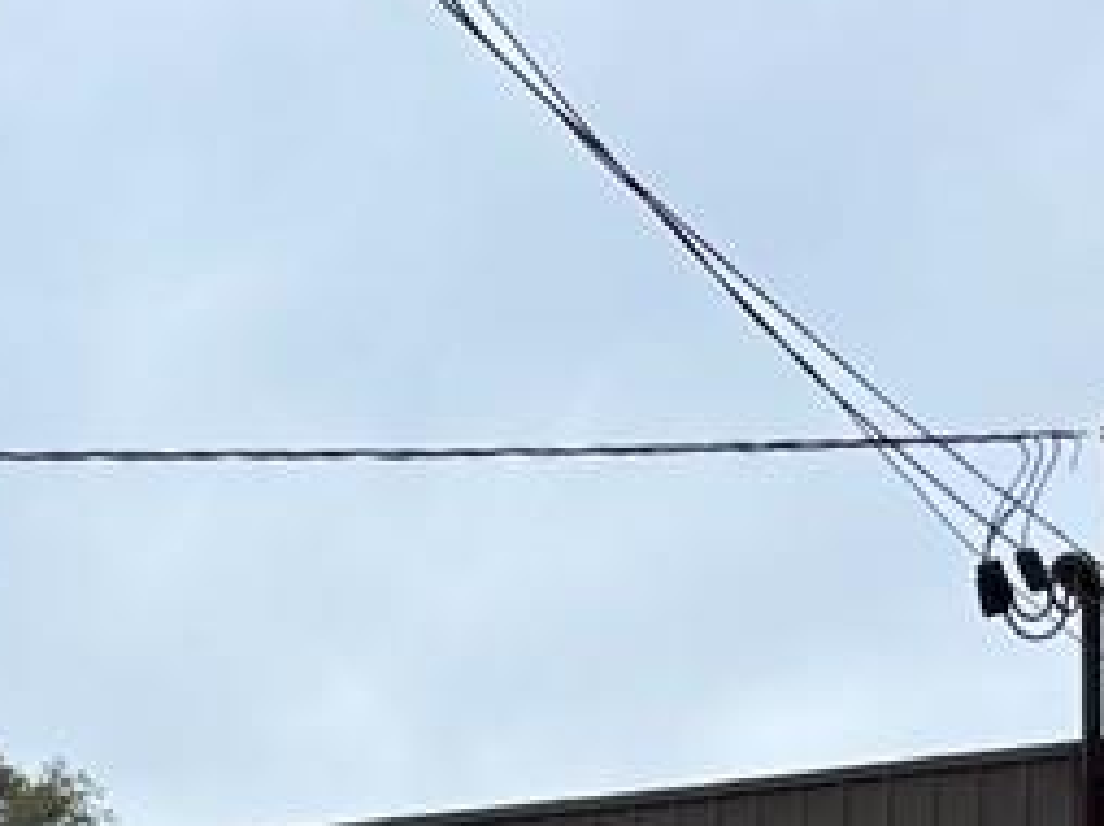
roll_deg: -1.4
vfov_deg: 13.1
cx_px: -617
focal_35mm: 105
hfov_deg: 16.8
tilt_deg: +1.8
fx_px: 3346
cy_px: 1352
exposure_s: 1/978
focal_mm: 5.96
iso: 50
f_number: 1.6
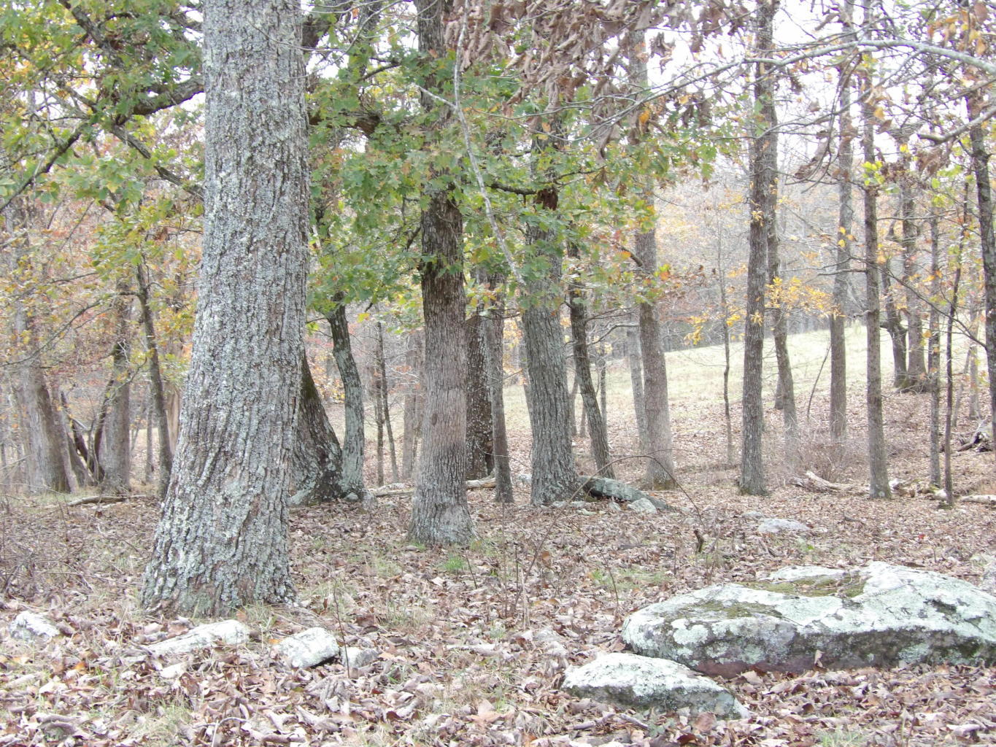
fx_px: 2072
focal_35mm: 72
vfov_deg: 20.4
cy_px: 374
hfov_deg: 27.0
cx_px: 498
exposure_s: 1/74
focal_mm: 13
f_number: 4.1
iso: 200
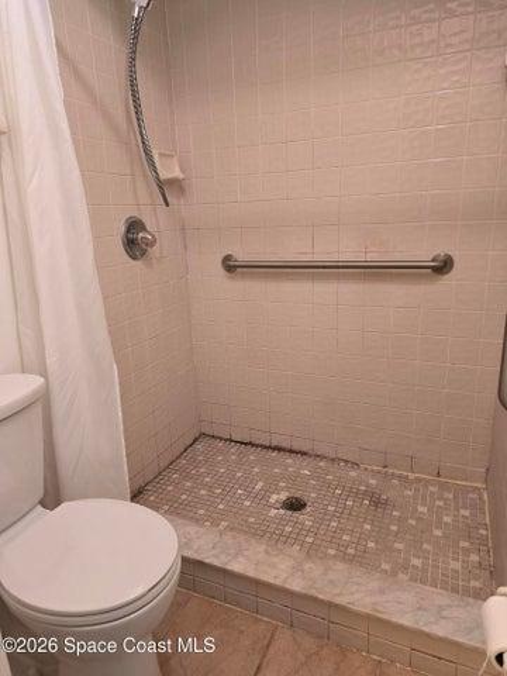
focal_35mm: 23
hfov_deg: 58.9
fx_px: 449
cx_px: 254
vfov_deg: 73.9
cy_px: 338
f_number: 1.7
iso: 320
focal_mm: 6.3
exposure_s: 1/120
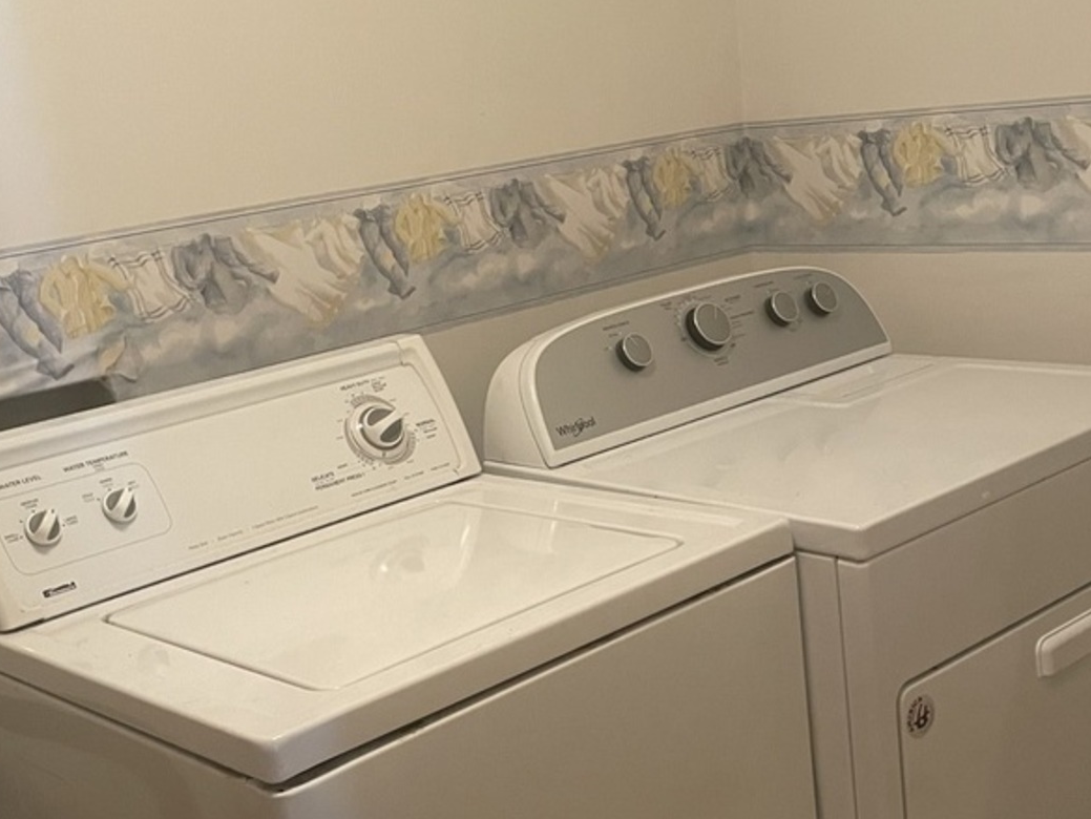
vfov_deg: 39.4
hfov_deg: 51.3
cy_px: 512
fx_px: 1135
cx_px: 548
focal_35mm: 36
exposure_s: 1/60
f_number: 1.6
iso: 400
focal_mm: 4.2
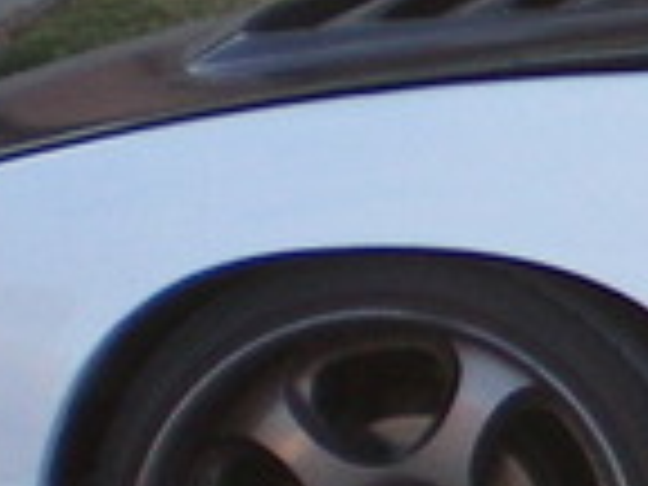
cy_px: 306
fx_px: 5841
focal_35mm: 312
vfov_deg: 4.8
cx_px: 1732
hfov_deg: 6.0
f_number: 3.5
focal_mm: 7.4
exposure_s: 1/125
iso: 64
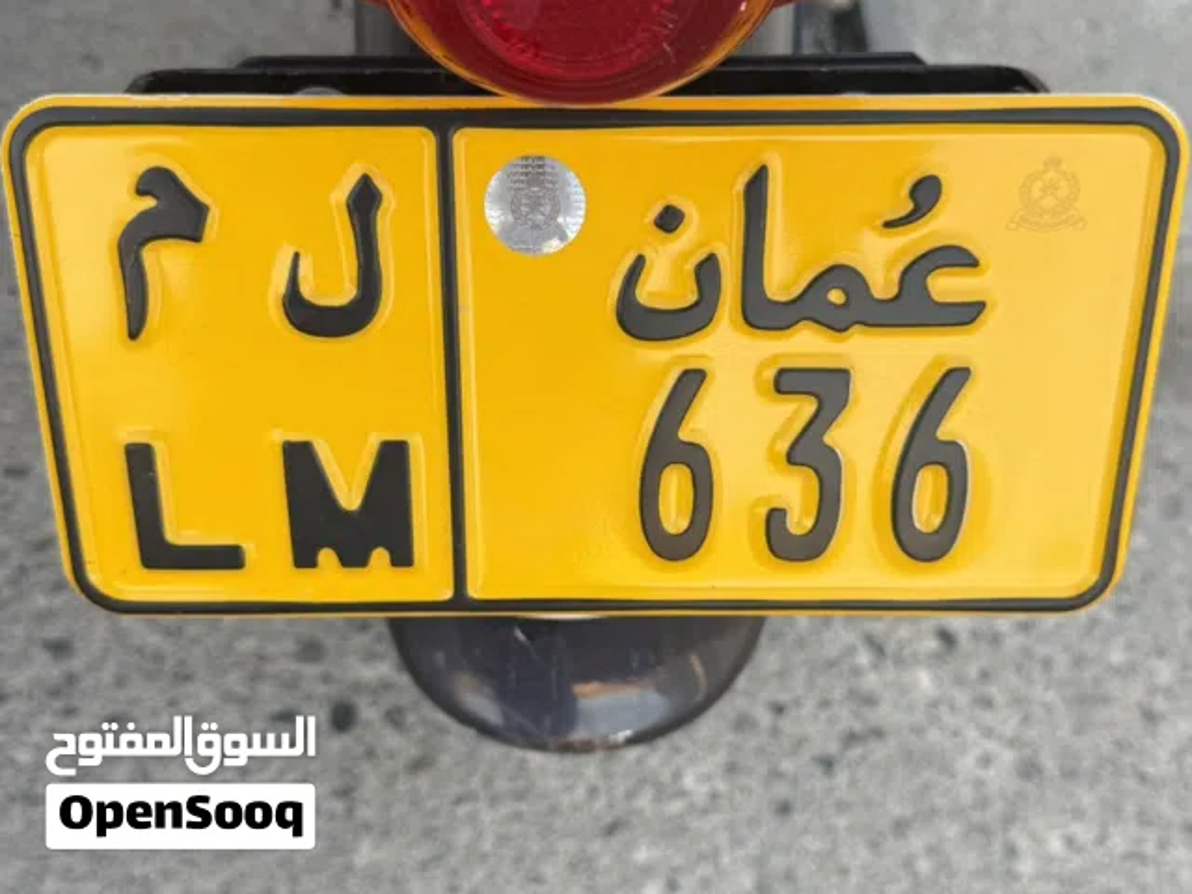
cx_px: 596
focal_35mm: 24
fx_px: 826
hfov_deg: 71.6
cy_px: 447
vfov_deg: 56.8
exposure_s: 1/275
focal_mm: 6.76
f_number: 1.78
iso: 64
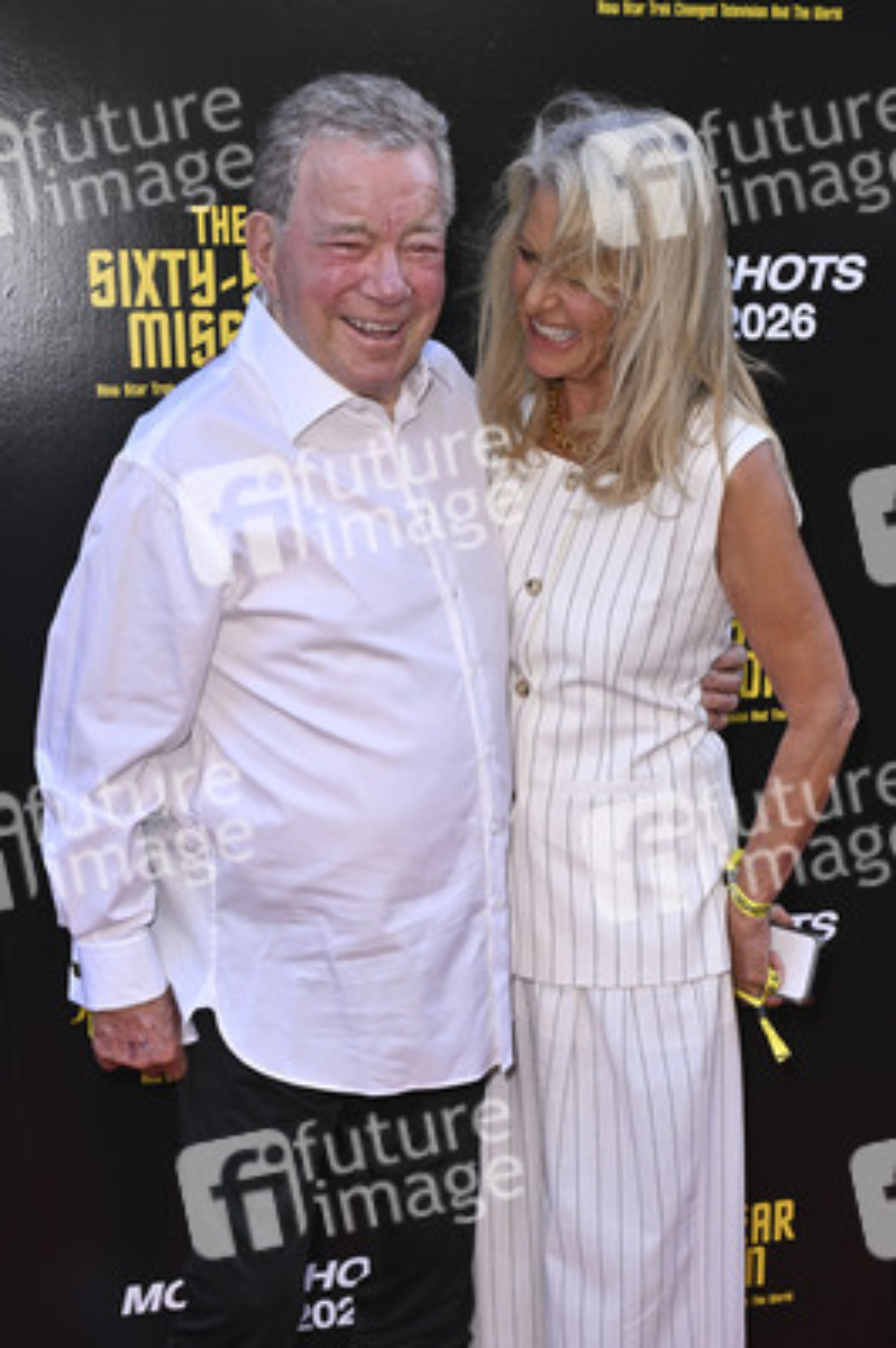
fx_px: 1309
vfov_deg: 54.5
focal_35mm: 35
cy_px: 674
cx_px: 448
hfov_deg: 37.8
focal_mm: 35
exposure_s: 1/250
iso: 1000
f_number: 6.3
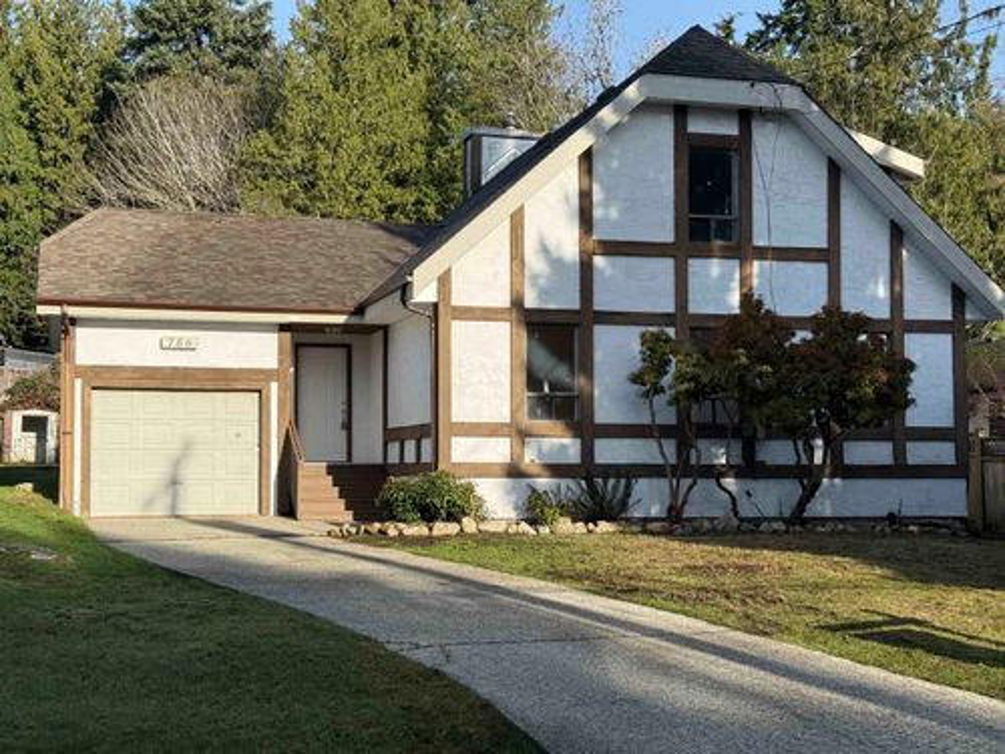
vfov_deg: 30.3
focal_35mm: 48
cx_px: 502
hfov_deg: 39.7
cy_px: 377
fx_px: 1394
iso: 80
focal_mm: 6.76
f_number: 1.78
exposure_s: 1/3704
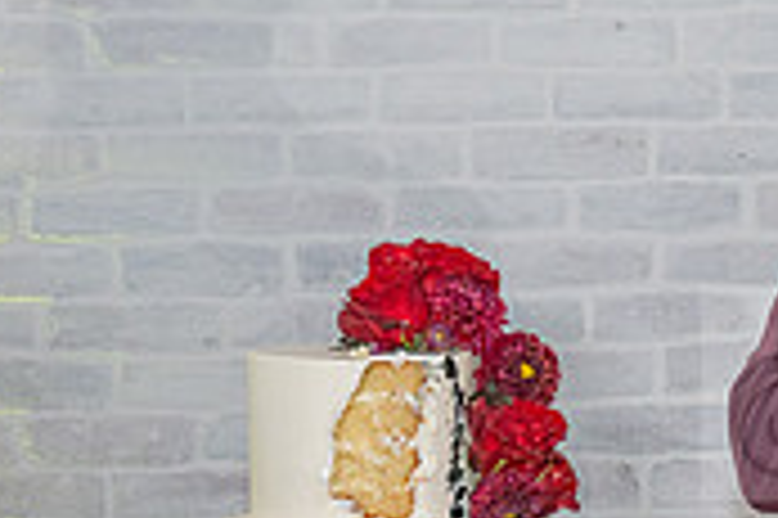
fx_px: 3476
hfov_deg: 12.3
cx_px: 1093
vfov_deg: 8.5
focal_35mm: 161
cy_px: 394
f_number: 5.6
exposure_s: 1/200
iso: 2000
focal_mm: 48
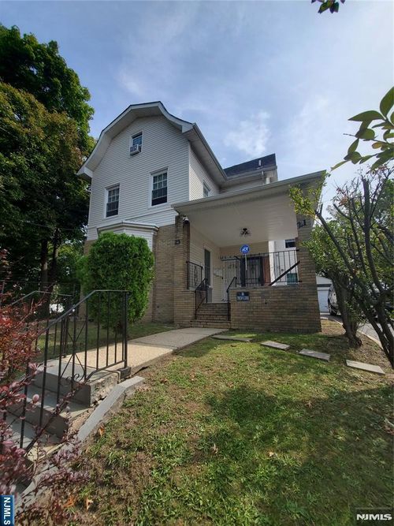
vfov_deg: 106.2
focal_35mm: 13
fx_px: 197
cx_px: 197
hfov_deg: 89.9
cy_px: 263
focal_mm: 1.8
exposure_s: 1/1102
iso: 50
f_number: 2.2
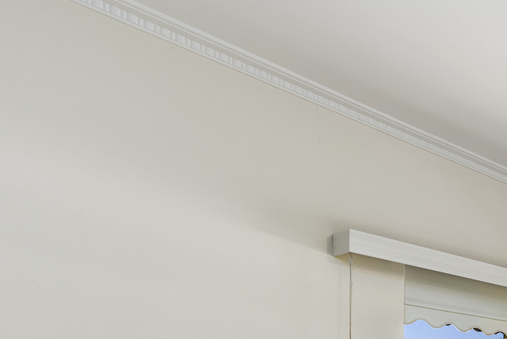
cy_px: 410
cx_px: 607
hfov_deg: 37.5
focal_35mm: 39
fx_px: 549
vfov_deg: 29.3
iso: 125
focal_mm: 16
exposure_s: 1/8
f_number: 11
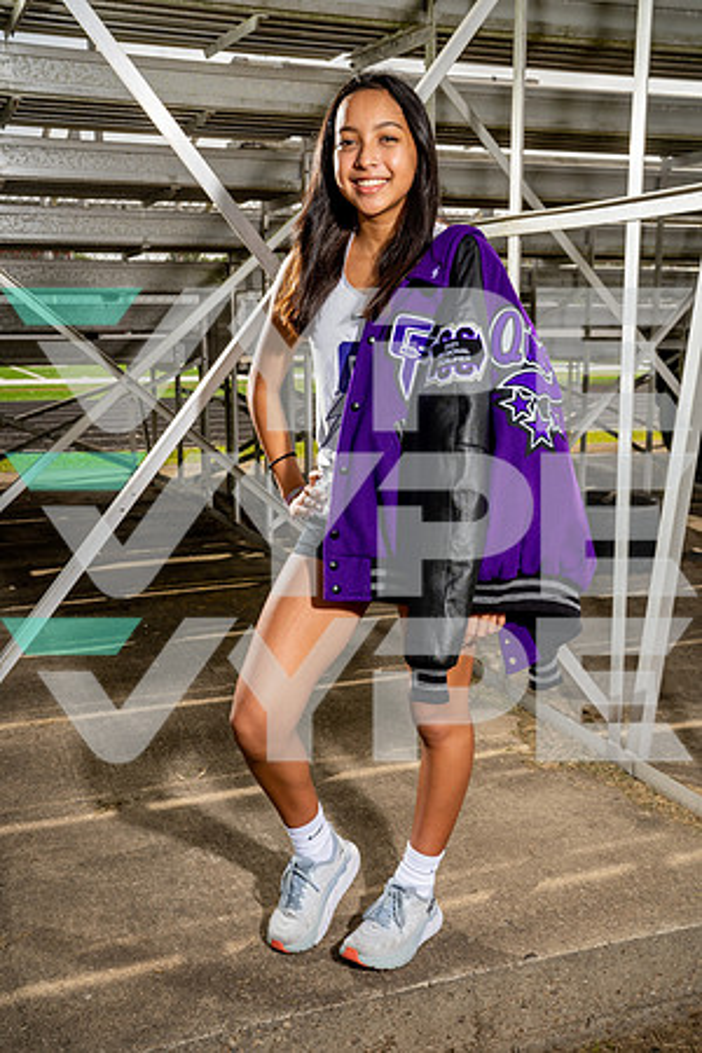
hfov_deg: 33.4
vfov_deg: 48.5
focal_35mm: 40
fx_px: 1170
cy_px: 526
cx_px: 351
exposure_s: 1/250
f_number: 8
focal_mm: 40
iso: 100
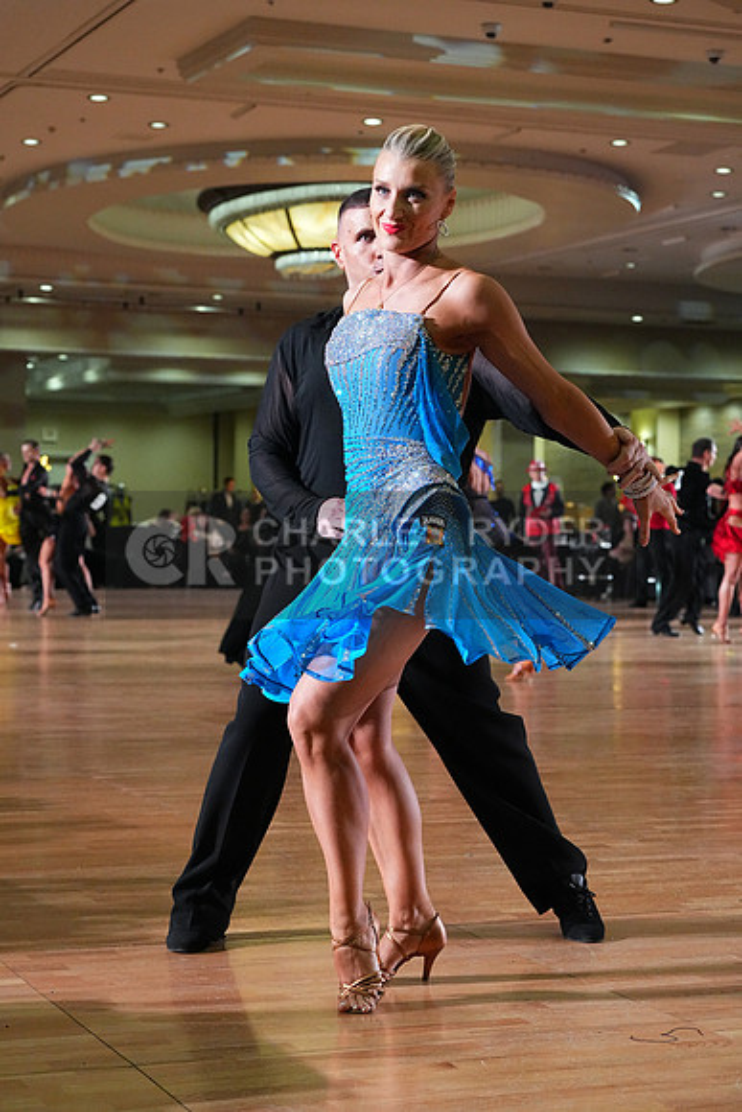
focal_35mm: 70
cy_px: 556
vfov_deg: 28.8
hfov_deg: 19.5
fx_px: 2163
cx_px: 371
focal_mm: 70
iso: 8000
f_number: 5.6
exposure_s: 1/400
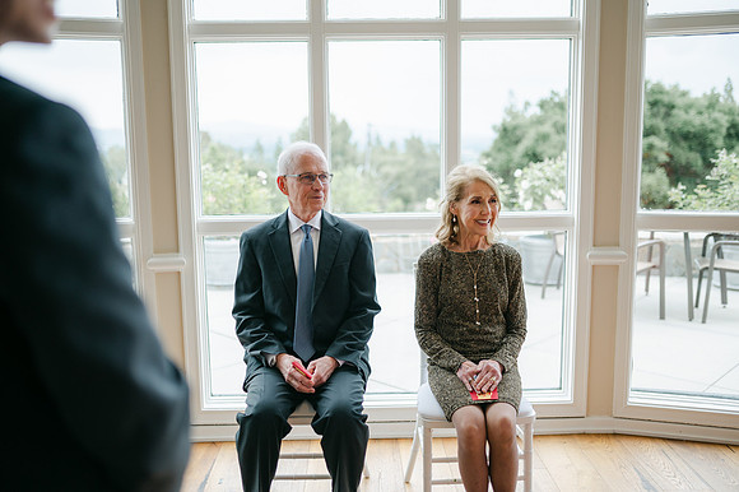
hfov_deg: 54.5
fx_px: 718
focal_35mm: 35
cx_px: 370
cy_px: 246
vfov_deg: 37.8
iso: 100
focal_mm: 35
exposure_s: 1/1600
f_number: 1.4
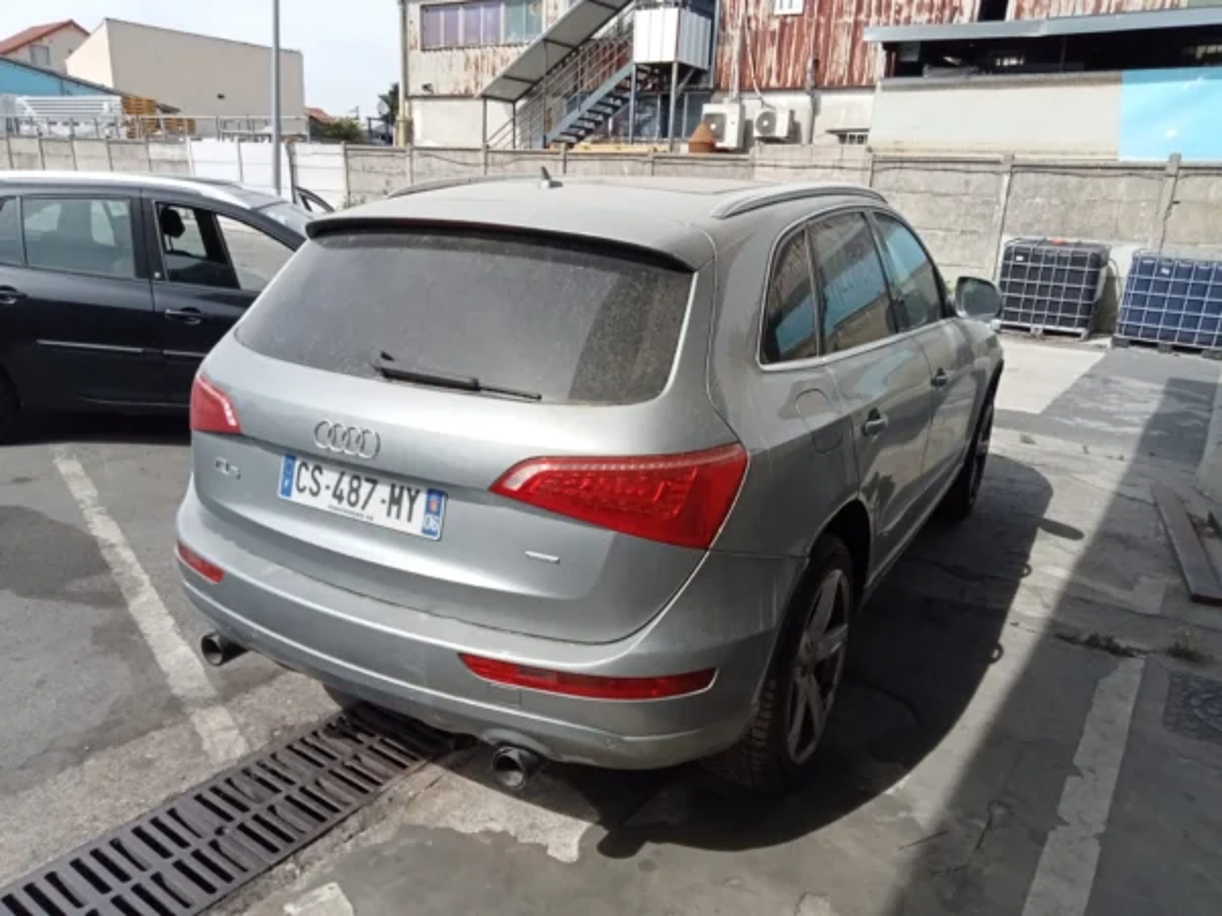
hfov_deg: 63.4
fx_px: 988
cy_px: 458
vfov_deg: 49.7
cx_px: 611
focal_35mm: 28
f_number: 2.2
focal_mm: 3.46
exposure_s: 1/778
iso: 100
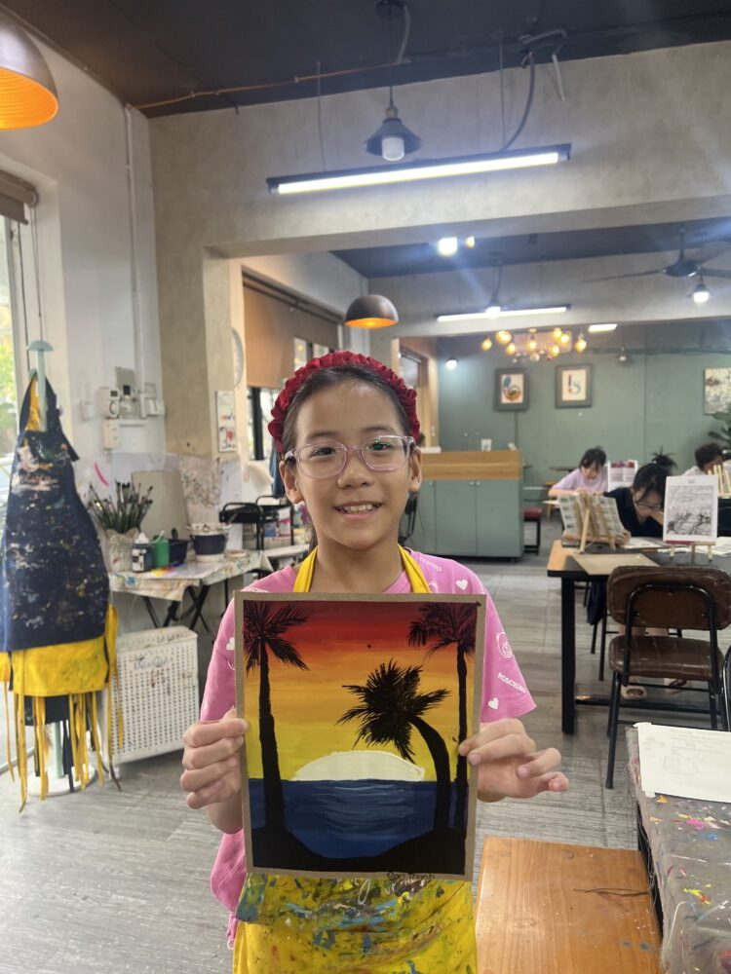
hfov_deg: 53.1
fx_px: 732
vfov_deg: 67.3
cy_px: 487
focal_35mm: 26
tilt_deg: -5.7
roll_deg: +0.9
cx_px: 366
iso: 100
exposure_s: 1/100
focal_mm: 5.7
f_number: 1.5
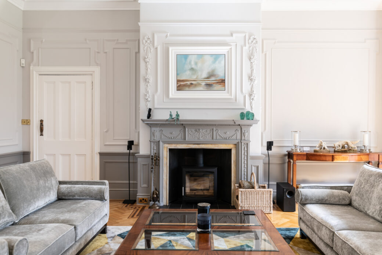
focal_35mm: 30
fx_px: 318
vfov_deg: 43.6
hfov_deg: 61.9
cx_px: 191
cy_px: 128
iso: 125
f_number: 8
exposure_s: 1/5
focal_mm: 30
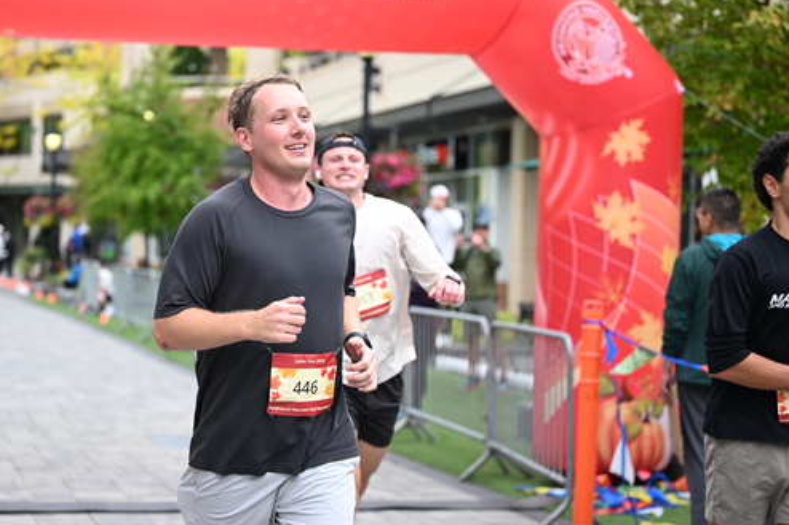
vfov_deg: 17.5
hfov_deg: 26.0
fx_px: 1709
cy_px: 258
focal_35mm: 78
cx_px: 361
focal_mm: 70
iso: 640
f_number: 2.8
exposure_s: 1/1600
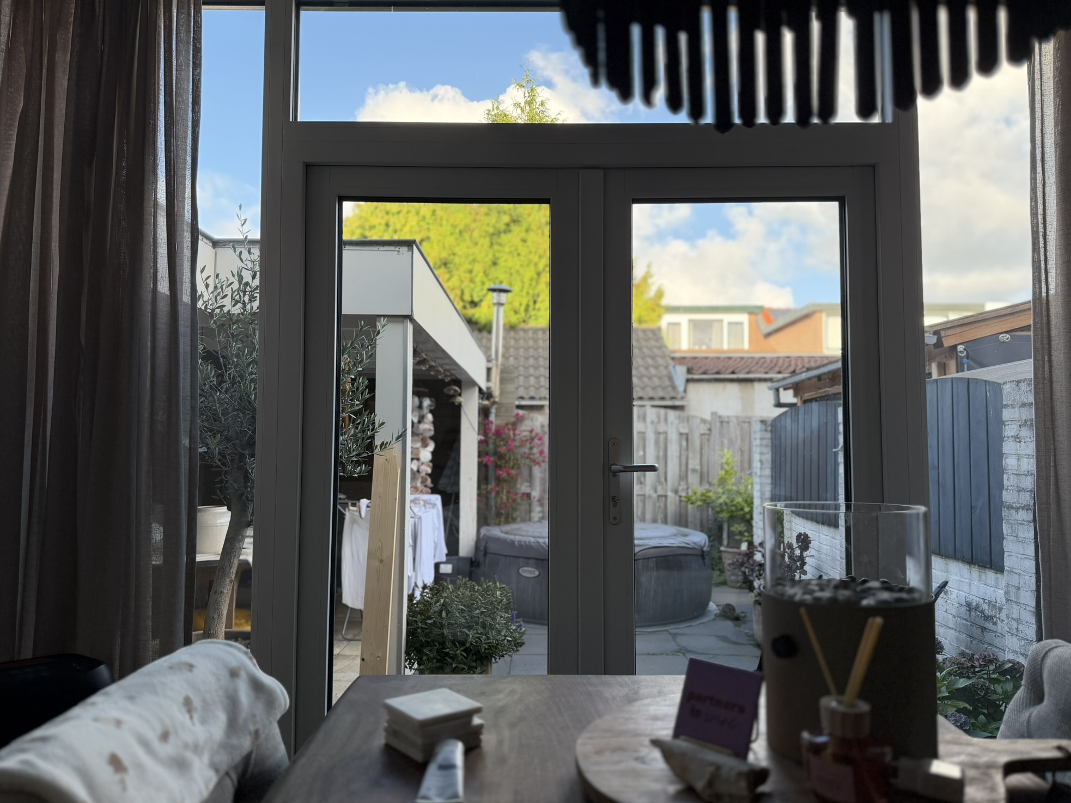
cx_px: 546
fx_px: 774
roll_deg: -0.8
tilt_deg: +2.0
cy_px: 391
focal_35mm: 25
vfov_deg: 54.9
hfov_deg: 69.4
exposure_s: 1/649
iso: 100
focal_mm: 6.76
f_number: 1.78
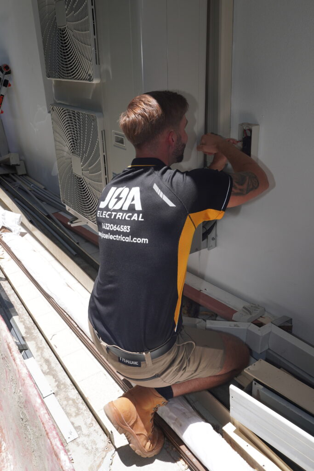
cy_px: 236
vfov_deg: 61.9
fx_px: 392
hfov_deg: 43.6
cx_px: 157
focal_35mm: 30
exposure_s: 1/160
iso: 100
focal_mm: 20
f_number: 8
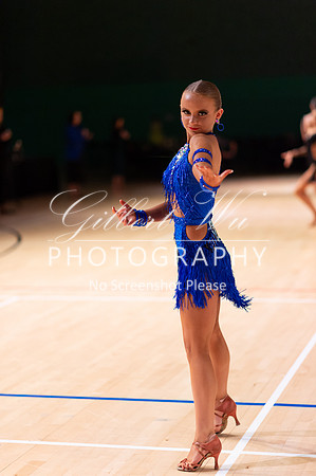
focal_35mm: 85
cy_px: 238
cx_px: 158
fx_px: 1122
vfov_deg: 23.9
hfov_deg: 16.0
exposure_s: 1/1000
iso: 2500
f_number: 1.8
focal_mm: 85
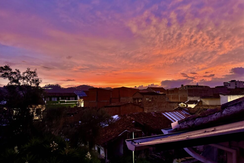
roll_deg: +0.0
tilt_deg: +5.0
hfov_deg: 69.4
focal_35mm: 26
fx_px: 176
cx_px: 123
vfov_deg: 49.5
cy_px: 84
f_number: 1.78
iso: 640
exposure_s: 1/60
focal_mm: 6.76
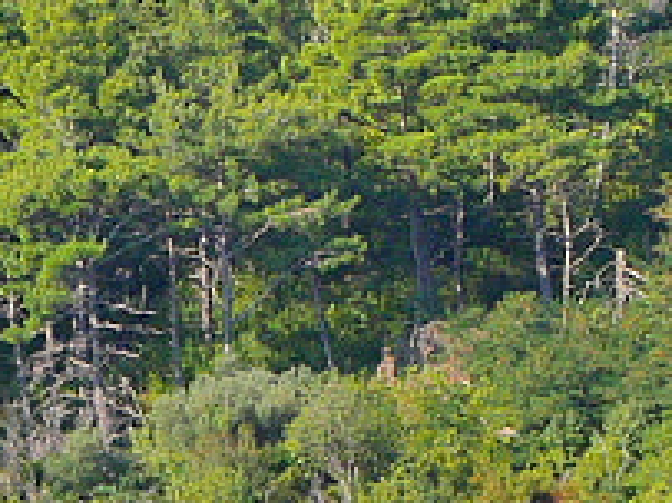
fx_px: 7334
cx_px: -358
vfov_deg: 3.9
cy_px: 450
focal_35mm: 378
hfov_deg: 5.2
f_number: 8
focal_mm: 24
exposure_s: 1/400
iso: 800
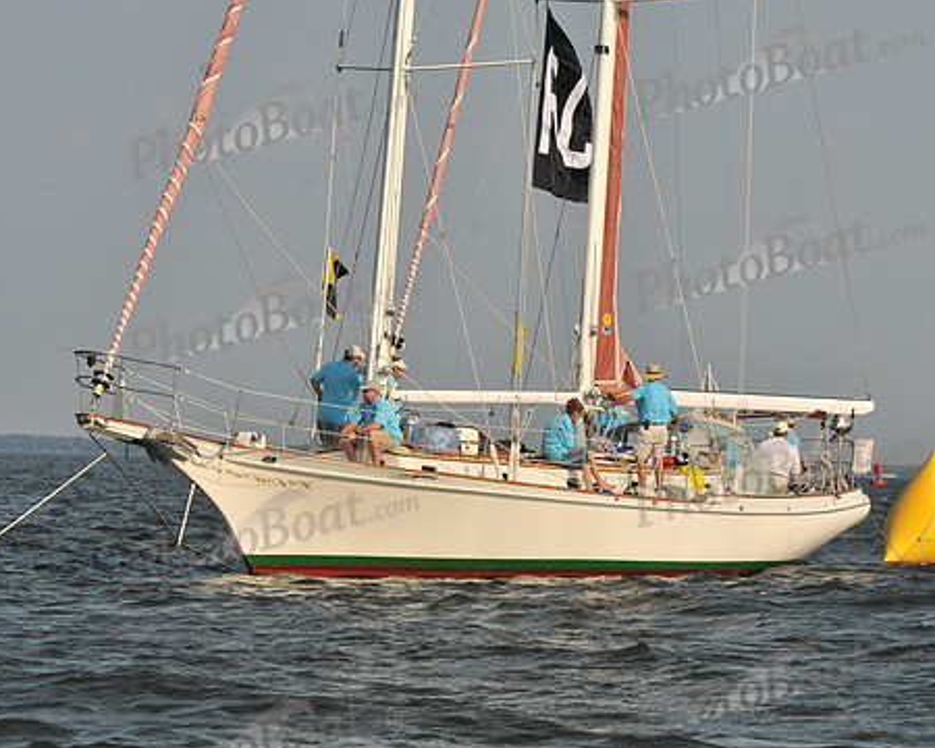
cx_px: 526
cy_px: 396
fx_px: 4511
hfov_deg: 11.8
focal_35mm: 163
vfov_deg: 9.5
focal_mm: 90
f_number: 11
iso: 200
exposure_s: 1/800
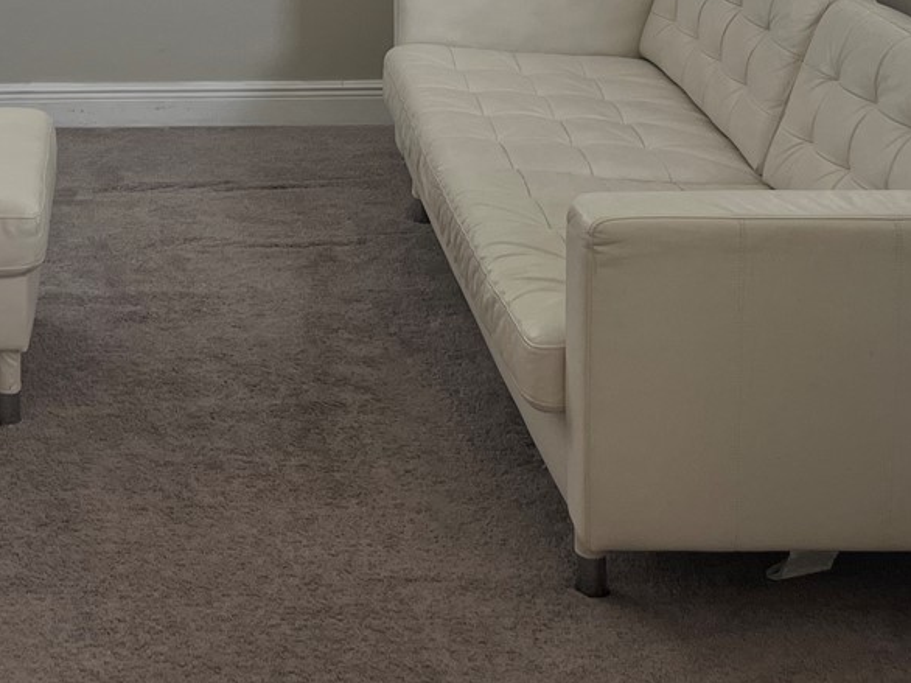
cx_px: 96
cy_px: -187
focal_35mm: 71
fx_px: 1868
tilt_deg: -7.3
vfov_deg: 19.2
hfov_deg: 26.5
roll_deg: +0.7
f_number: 1.6
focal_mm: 5.1
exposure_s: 1/120
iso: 64
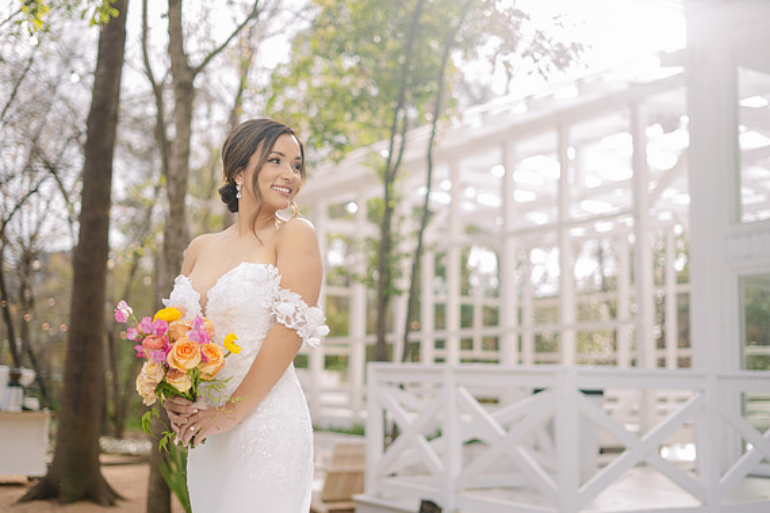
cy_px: 255
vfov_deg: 26.5
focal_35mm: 51
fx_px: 1090
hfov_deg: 38.9
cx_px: 390
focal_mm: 50
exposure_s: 1/200
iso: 50
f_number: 2
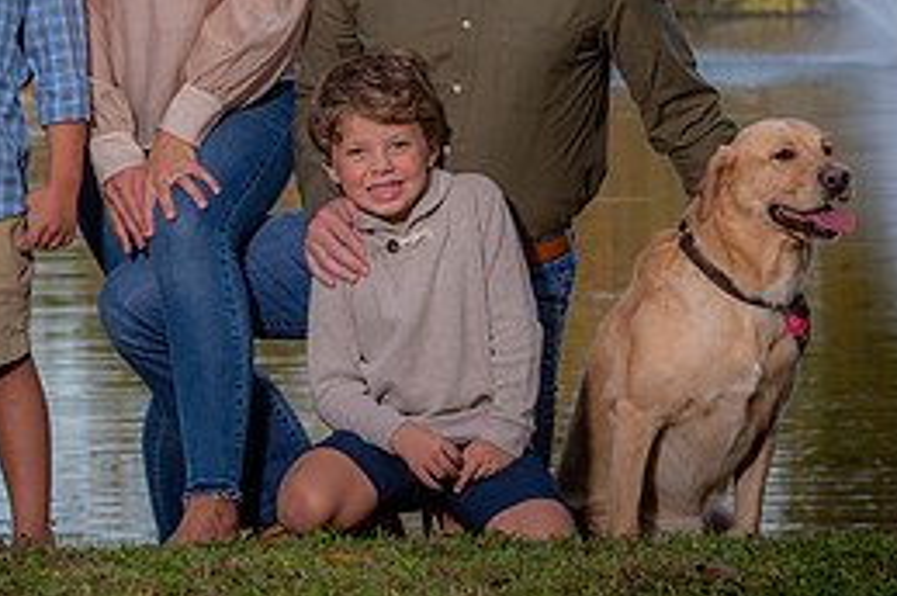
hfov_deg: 9.7
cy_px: 17
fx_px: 5301
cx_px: 270
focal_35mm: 213
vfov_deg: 6.4
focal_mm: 95
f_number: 8
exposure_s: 1/160
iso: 400
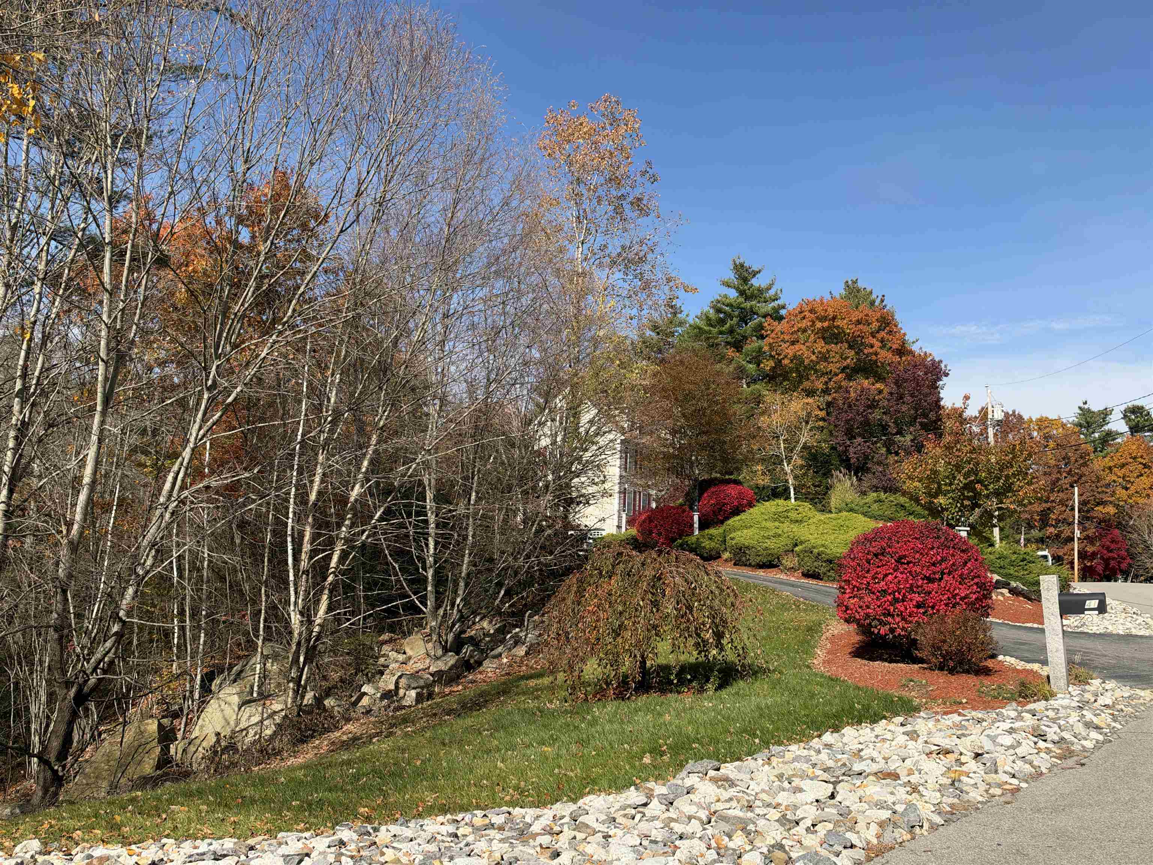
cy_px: 432
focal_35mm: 34
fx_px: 1132
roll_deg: -1.9
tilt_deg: +9.3
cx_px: 576
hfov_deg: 54.0
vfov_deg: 41.8
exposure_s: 1/3096
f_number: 1.8
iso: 64
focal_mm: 6.93
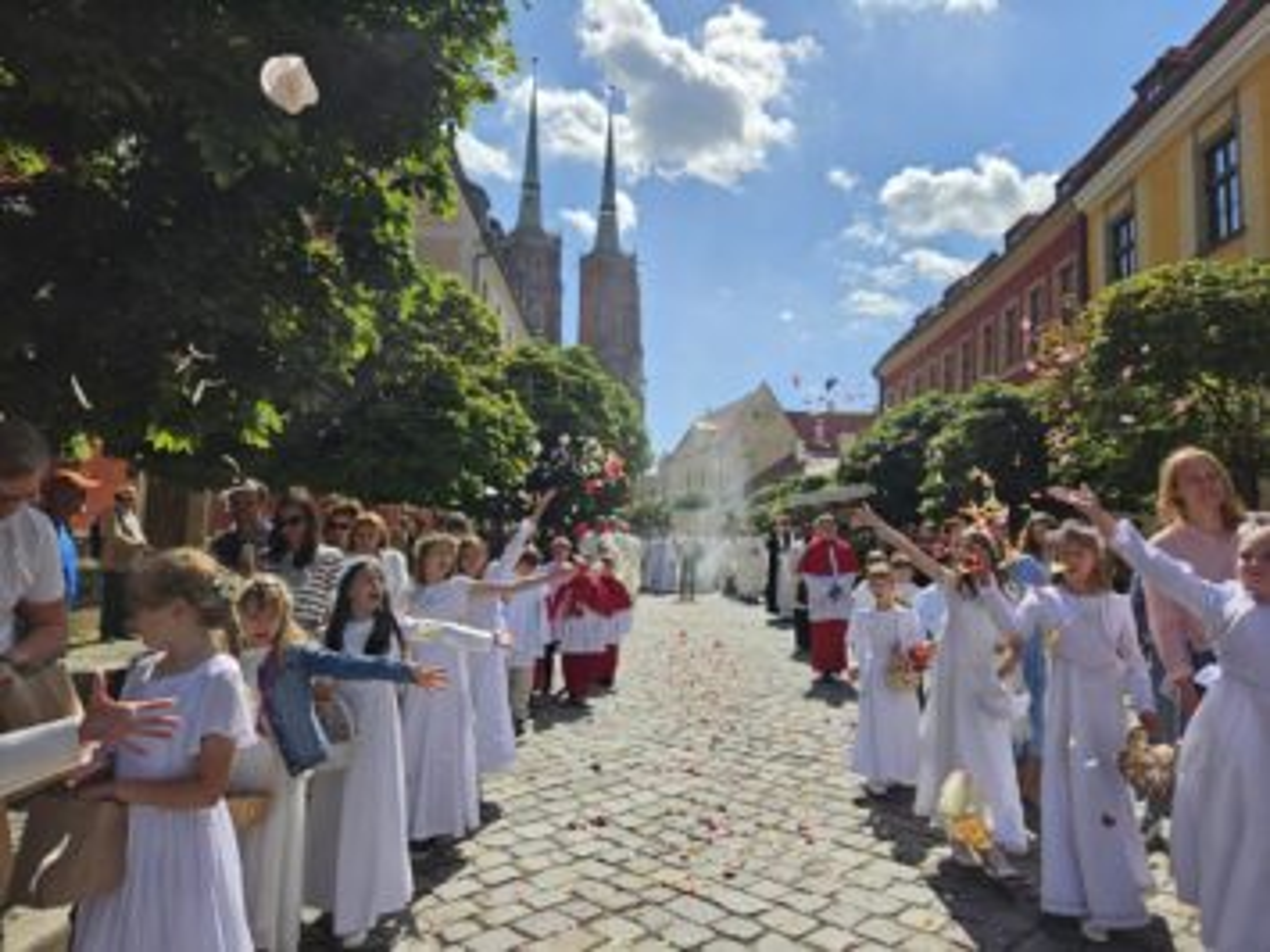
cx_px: 635
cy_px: 476
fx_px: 844
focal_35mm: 23
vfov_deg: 58.9
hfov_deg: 73.9
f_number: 1.8
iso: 25
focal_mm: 5.4
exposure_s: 1/2835
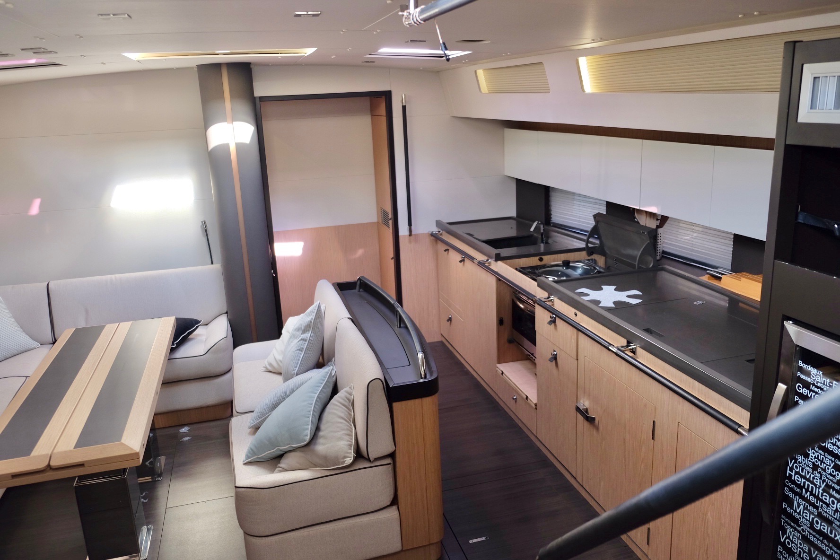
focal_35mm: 27
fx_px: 630
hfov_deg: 67.4
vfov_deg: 47.9
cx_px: 420
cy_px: 280
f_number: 2.8
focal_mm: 18
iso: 400
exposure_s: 1/60
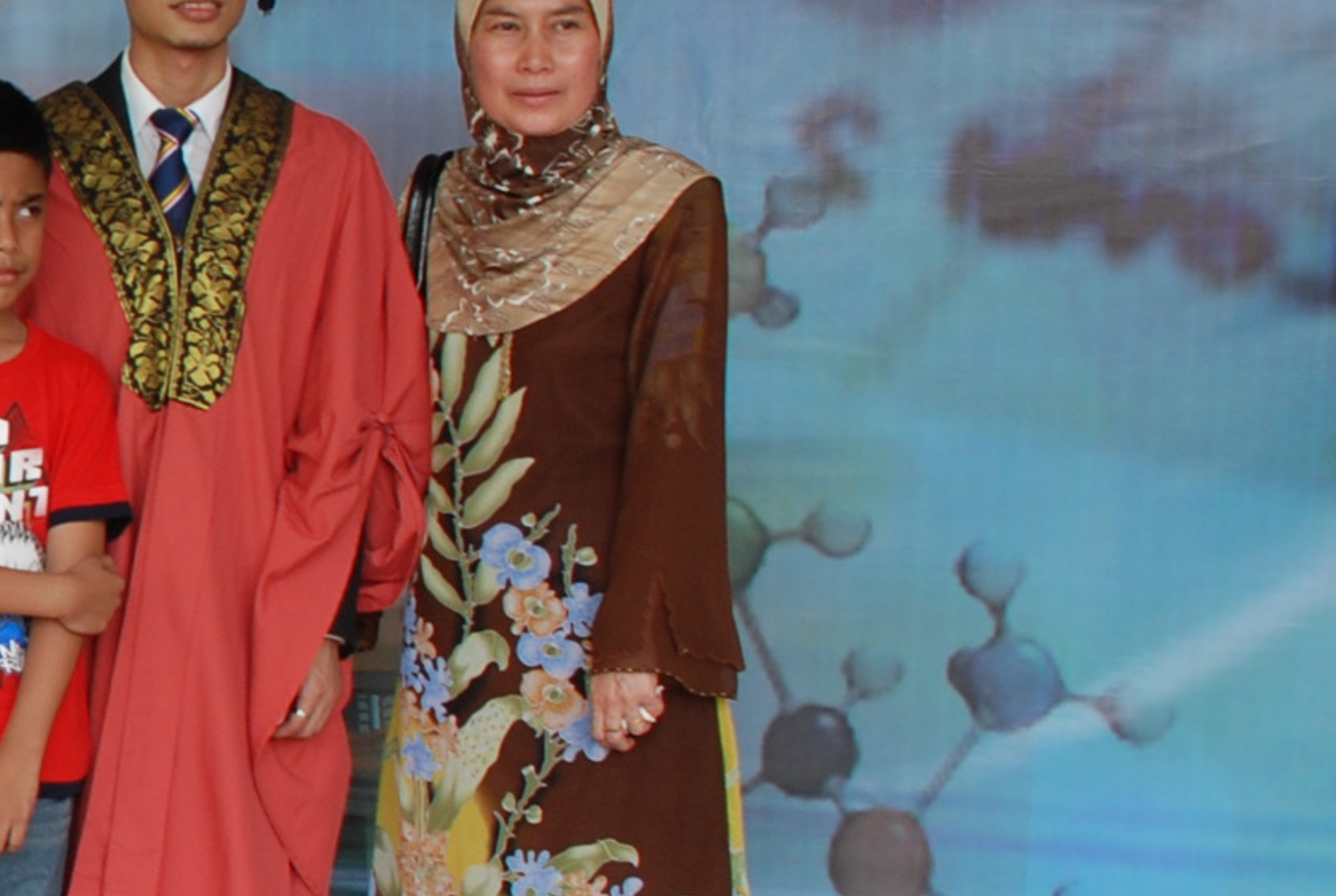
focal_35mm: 94
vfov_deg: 14.6
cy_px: 506
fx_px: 3495
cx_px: -702
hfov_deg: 18.9
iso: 200
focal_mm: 18
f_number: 8
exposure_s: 1/60
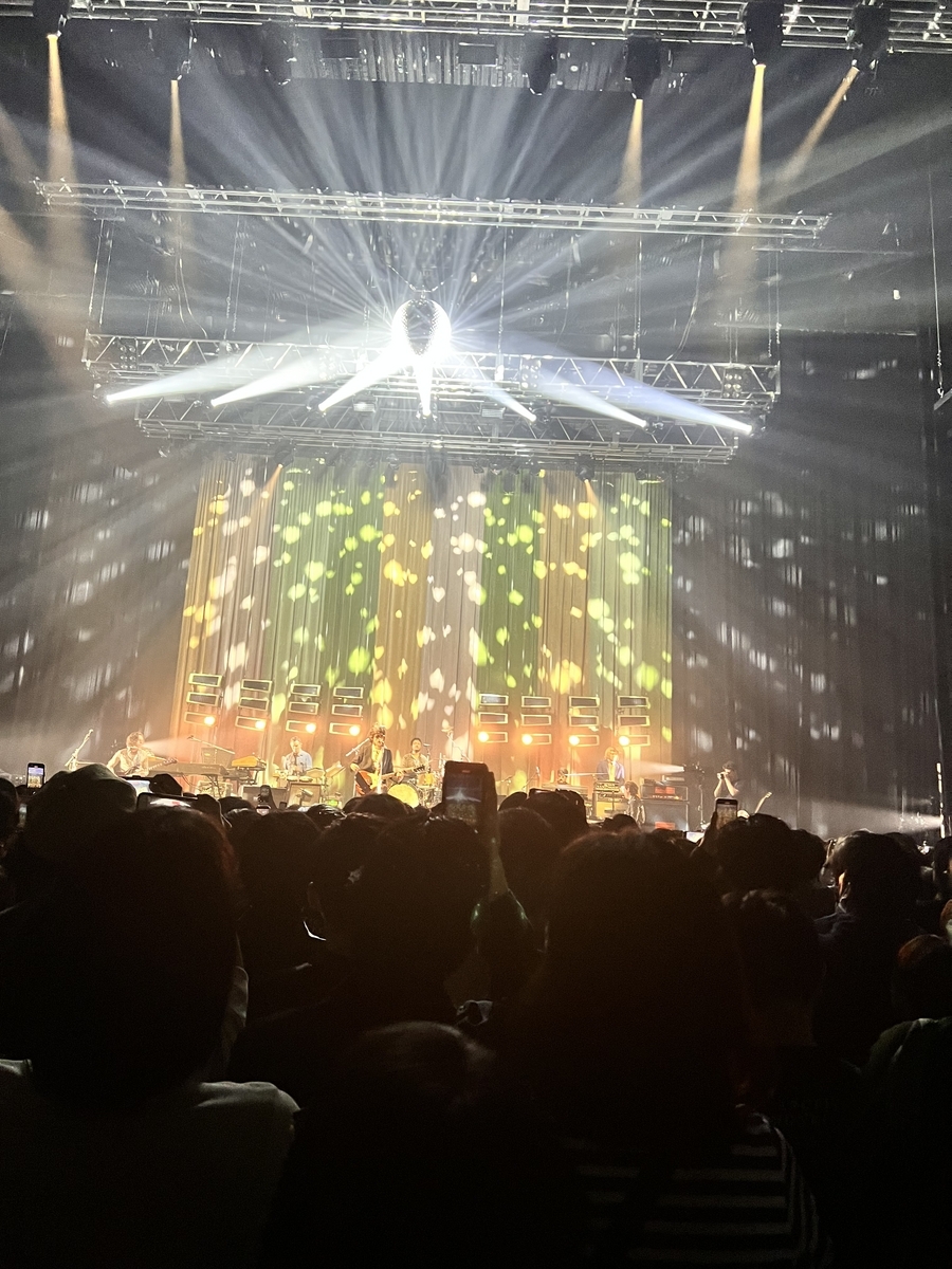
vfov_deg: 67.3
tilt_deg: +12.0
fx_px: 953
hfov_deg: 53.1
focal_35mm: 26
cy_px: 634
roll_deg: -2.4
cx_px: 476
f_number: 1.5
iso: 320
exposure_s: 1/44
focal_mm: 5.7
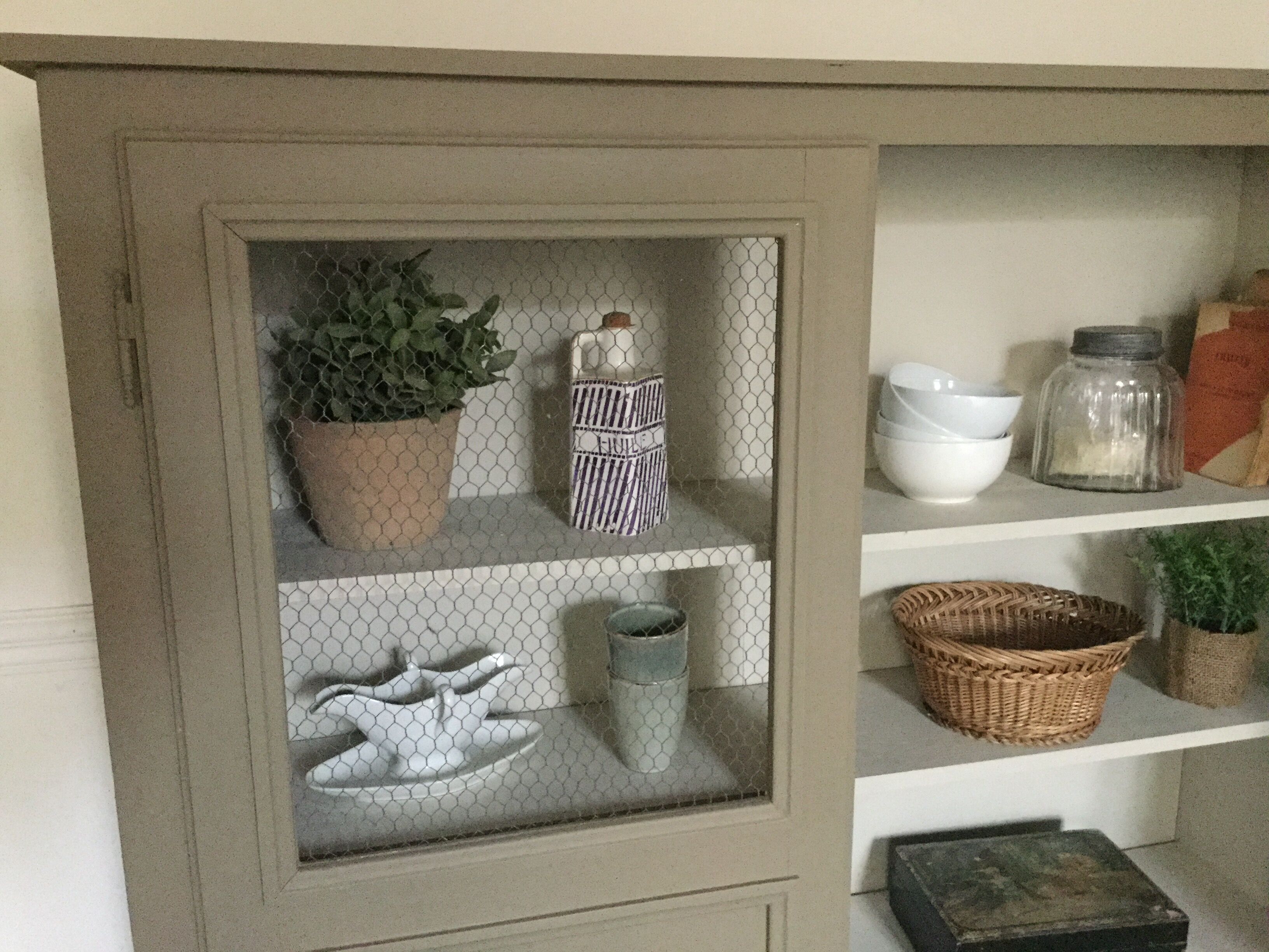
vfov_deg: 45.4
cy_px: 476
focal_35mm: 31
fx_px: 1136
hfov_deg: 58.4
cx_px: 634
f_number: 2.4
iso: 320
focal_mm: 3.3
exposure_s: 1/17
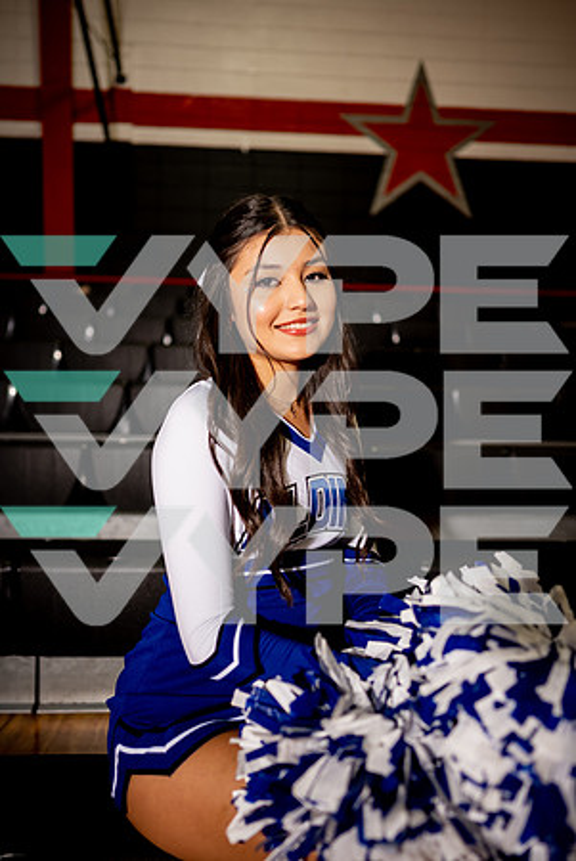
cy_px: 430
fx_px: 575
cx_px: 288
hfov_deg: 53.2
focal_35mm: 24
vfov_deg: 73.7
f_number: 1.4
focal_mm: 24
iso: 100
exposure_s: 1/500
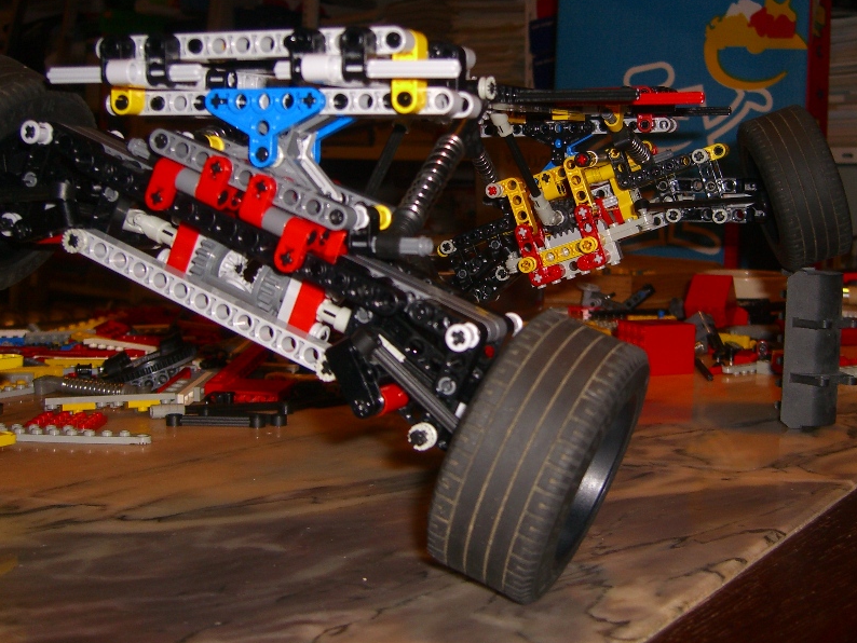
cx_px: 496
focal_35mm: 49
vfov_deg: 29.6
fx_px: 1213
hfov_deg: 38.8
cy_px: 243
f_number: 2.8
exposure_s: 1/60
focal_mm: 7.9
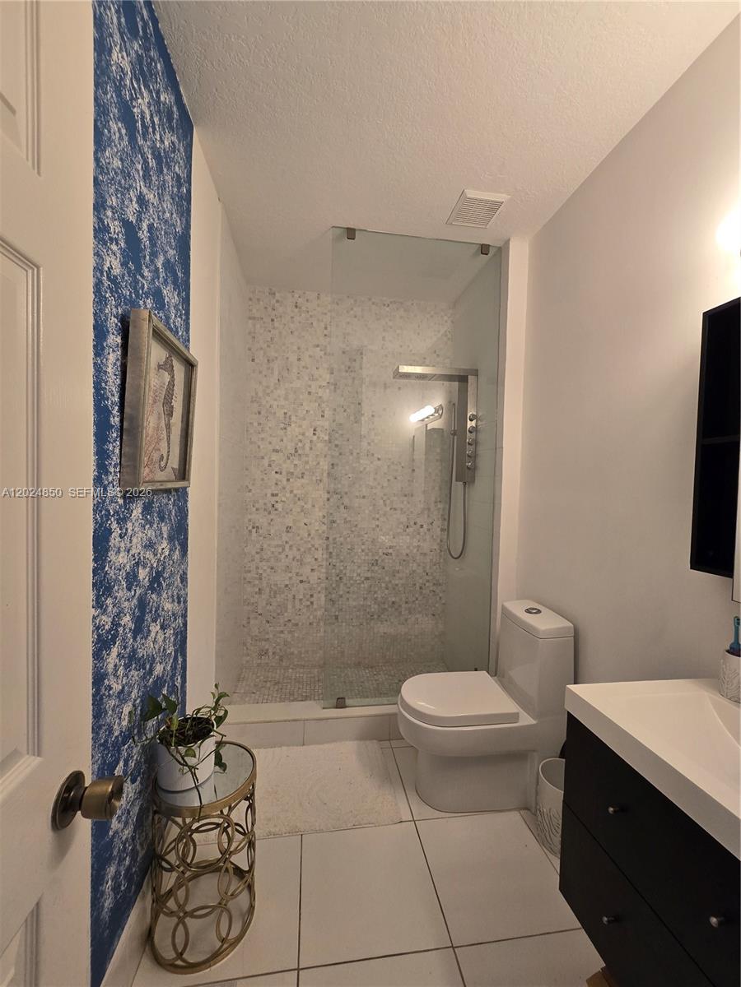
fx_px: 371
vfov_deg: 106.2
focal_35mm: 13
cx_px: 370
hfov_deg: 89.9
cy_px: 494
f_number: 2.2
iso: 160
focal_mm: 2.2
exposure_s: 1/60
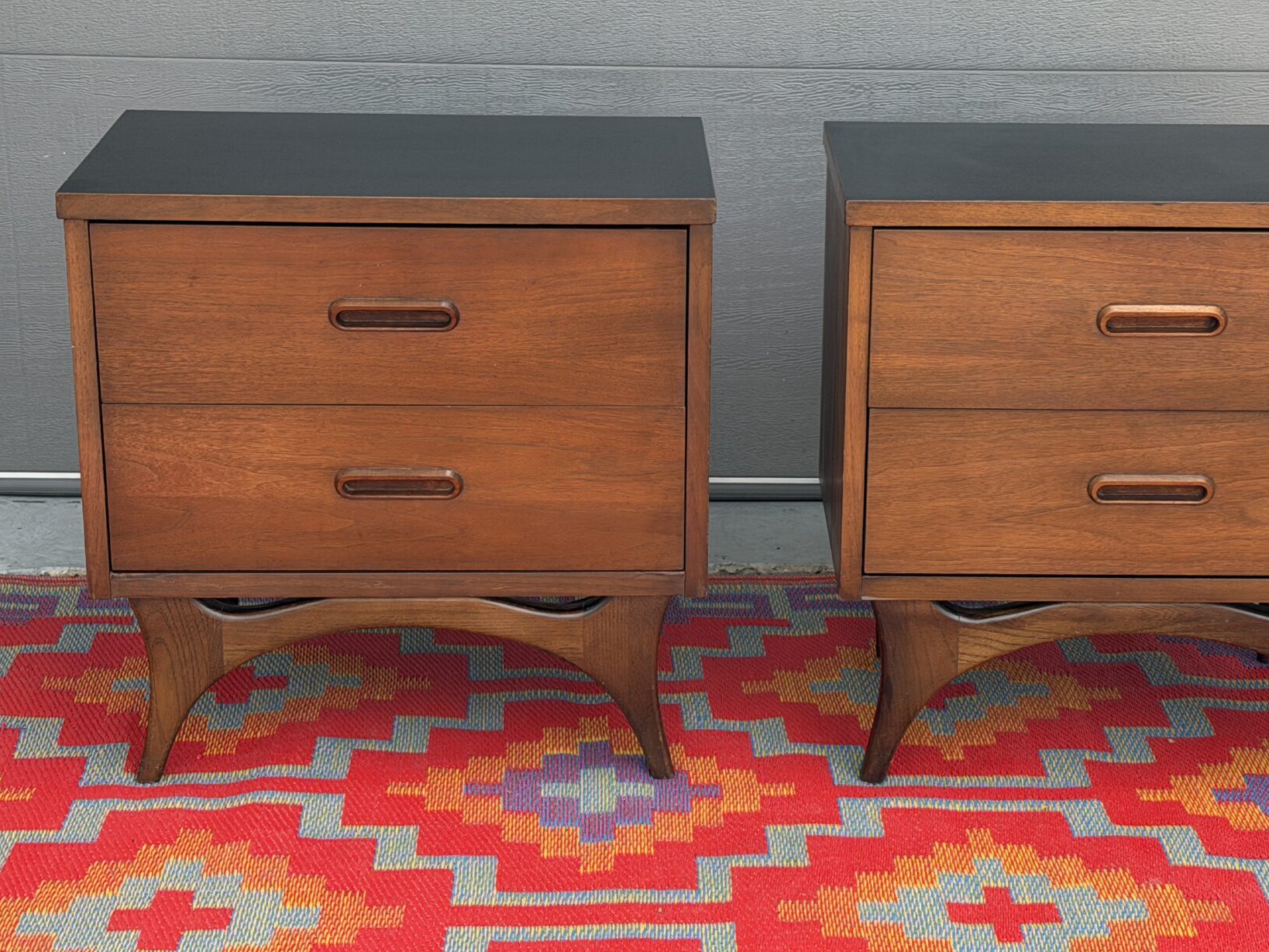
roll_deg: -0.2
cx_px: 758
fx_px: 2750
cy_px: 514
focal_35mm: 75
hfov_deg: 25.9
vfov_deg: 19.6
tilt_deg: -15.2
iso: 80
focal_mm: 6.76
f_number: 1.78
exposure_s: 1/432
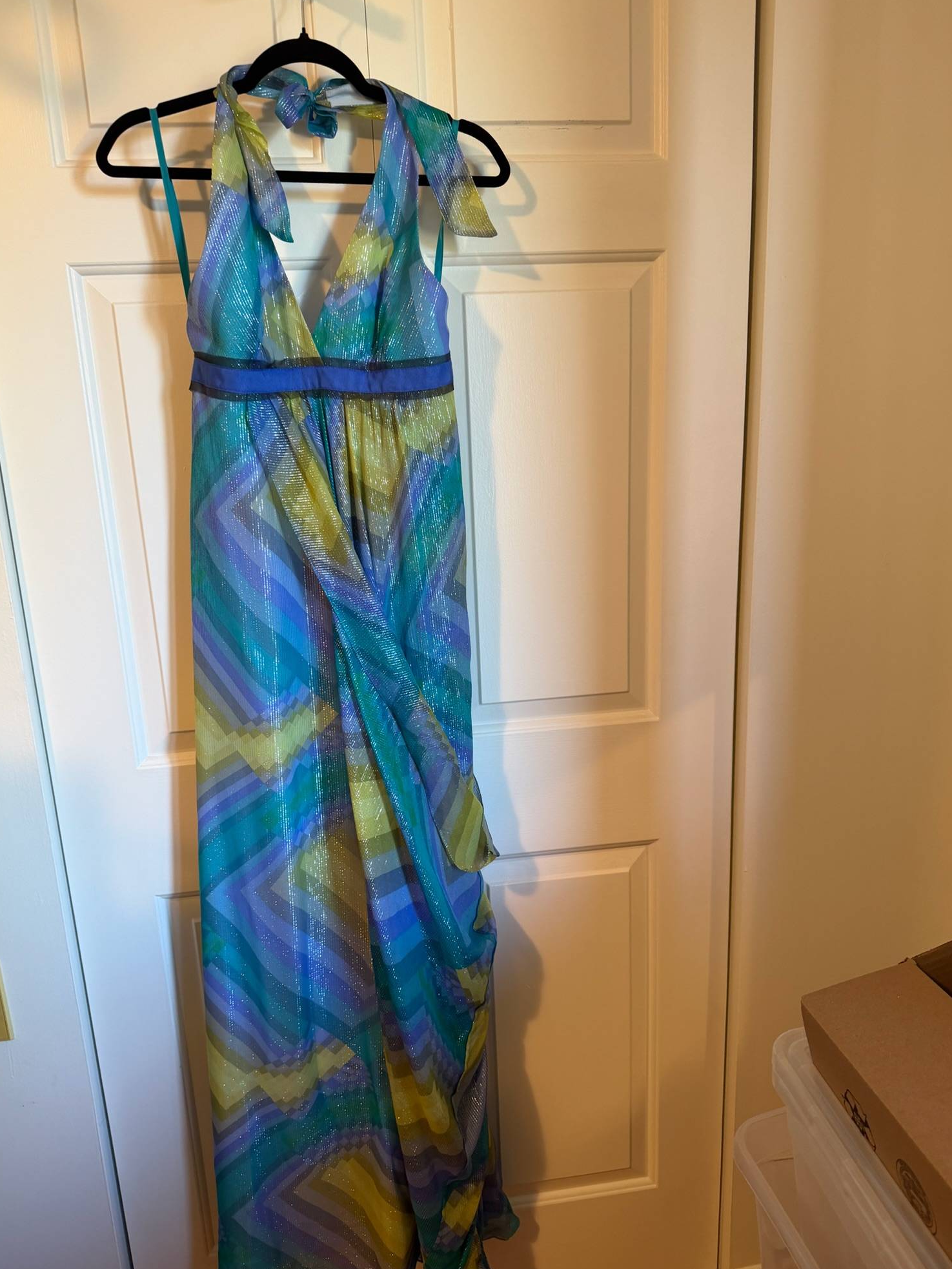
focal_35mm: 25
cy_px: 653
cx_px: 468
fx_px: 917
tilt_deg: -14.1
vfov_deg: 69.4
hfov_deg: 54.9
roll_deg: +1.6
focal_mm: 6.76
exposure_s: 1/60
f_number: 1.78
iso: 160
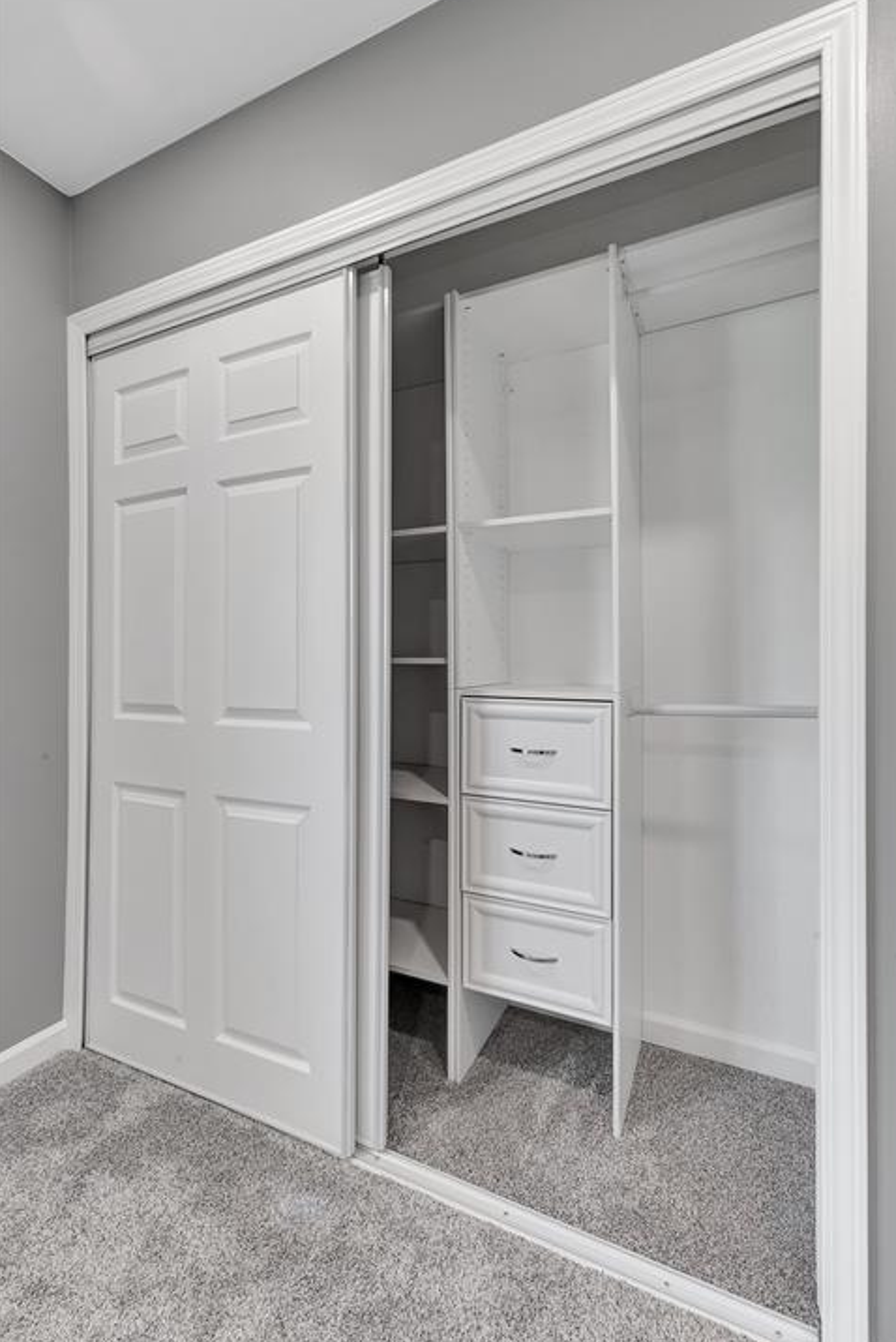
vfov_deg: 100.4
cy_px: 662
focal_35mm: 15
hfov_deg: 77.3
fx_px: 559
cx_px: 473
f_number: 9
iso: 640
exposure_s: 1/20
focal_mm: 14
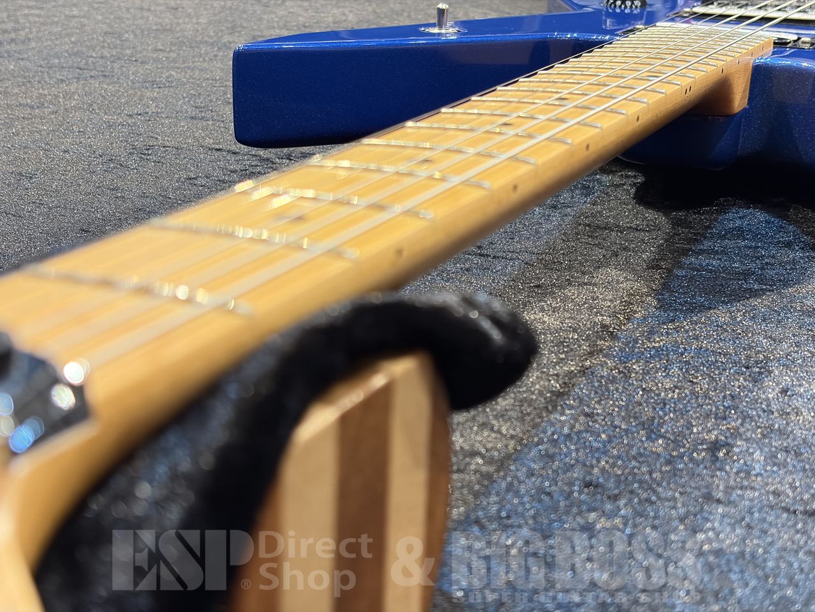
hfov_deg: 36.8
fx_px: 1224
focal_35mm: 52
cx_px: 408
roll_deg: +0.0
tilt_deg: -21.2
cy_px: 306
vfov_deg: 28.0
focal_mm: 5.96
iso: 160
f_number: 1.6
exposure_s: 1/40
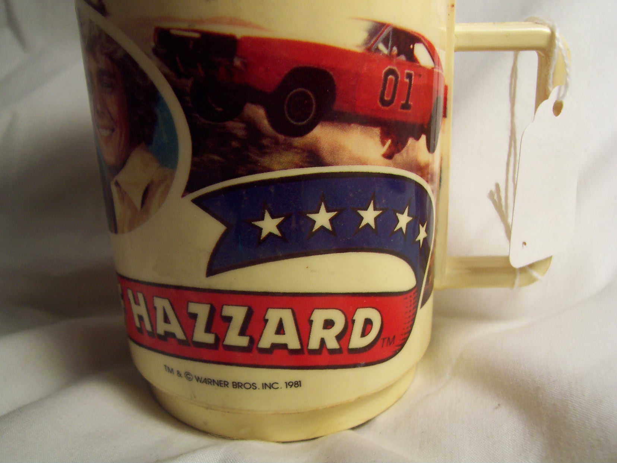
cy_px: 232
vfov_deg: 38.7
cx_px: 308
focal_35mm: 37
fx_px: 659
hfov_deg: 50.1
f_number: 2.8
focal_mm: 5.6
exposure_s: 1/180
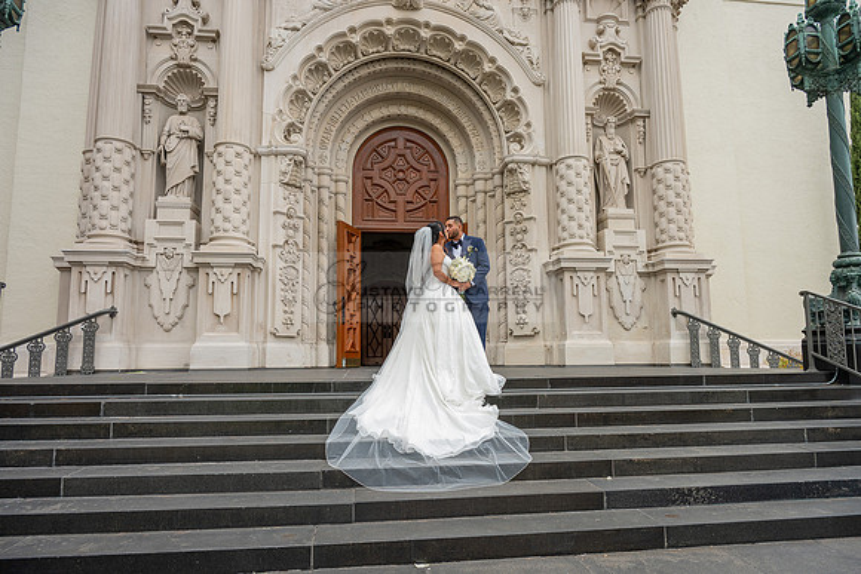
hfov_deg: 73.7
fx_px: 574
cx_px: 430
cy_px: 287
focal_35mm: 24
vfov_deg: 53.2
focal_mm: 24
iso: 250
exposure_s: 1/250
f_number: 5
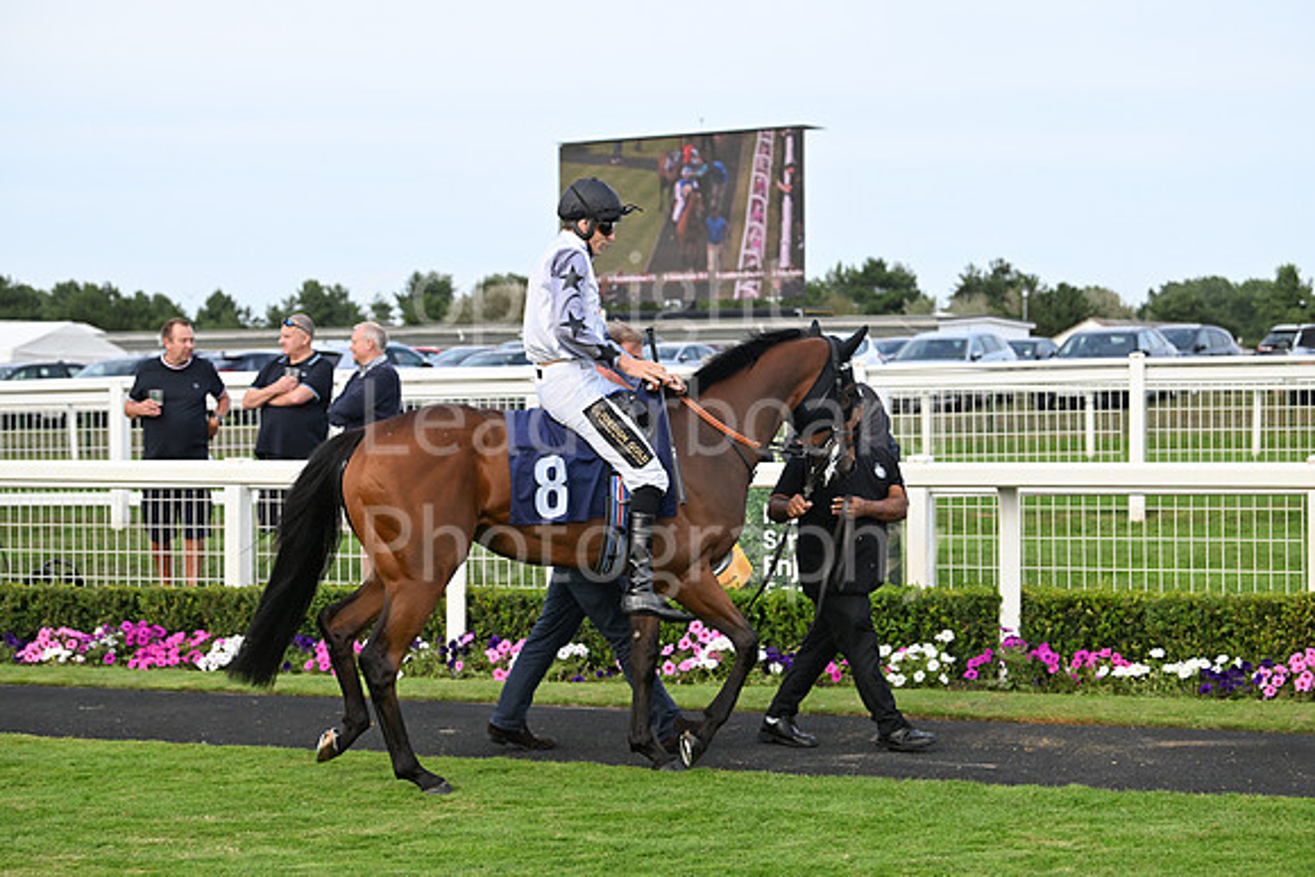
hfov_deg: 28.8
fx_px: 2557
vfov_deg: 19.5
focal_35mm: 70
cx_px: 658
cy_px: 438
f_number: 4.5
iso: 1000
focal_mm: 70
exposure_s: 1/2500
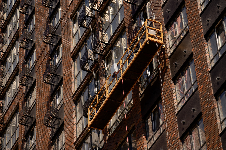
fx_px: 951
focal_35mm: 152
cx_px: 113
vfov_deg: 9.0
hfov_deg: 13.6
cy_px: 75
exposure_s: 1/1000
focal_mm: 150
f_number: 4
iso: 50
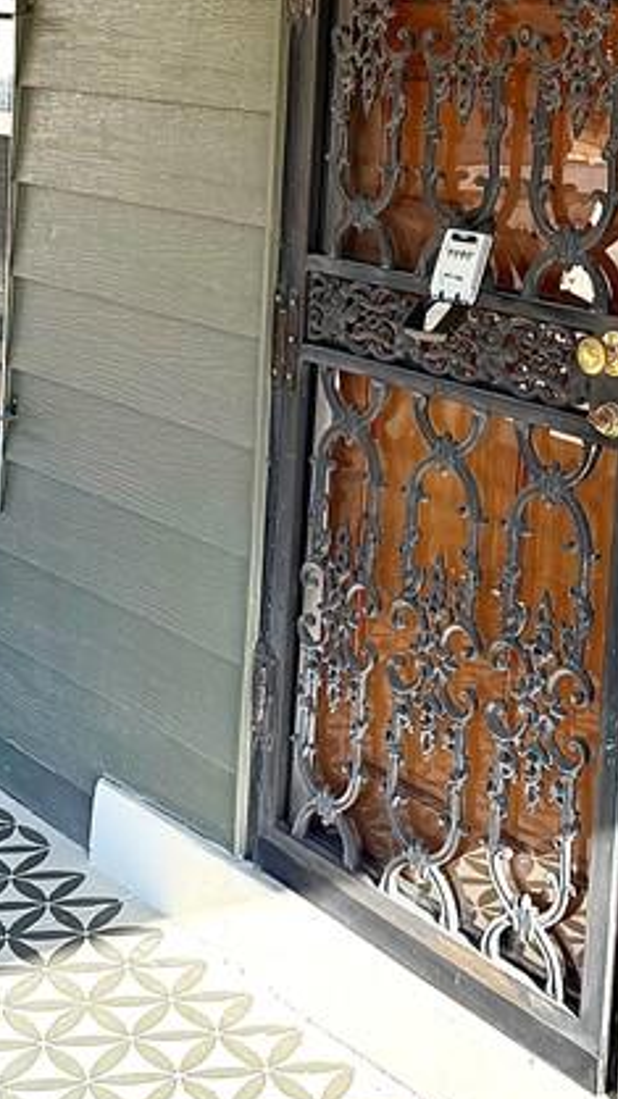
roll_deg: -3.3
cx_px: 434
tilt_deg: -6.0
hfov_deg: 18.7
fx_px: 1865
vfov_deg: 32.3
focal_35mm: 64
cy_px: 292
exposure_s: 1/1410
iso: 100
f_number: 1.78
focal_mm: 6.76
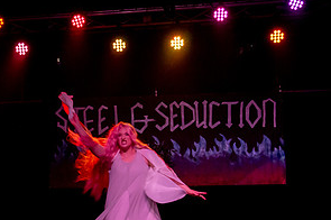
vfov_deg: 18.2
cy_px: 178
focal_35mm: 74
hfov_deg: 26.9
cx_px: 68
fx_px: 680
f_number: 5.6
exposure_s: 1/80
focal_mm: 35
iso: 6400
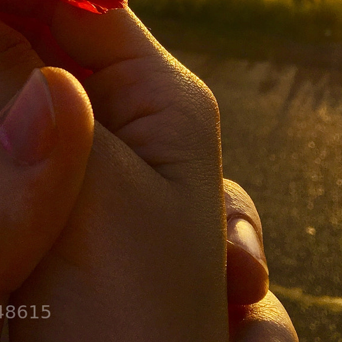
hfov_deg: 24.1
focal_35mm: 71
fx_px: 794
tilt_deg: -3.3
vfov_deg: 21.7
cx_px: 96
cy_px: -115
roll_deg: -1.1
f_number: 2.2
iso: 25
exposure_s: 1/657
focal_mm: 4.15
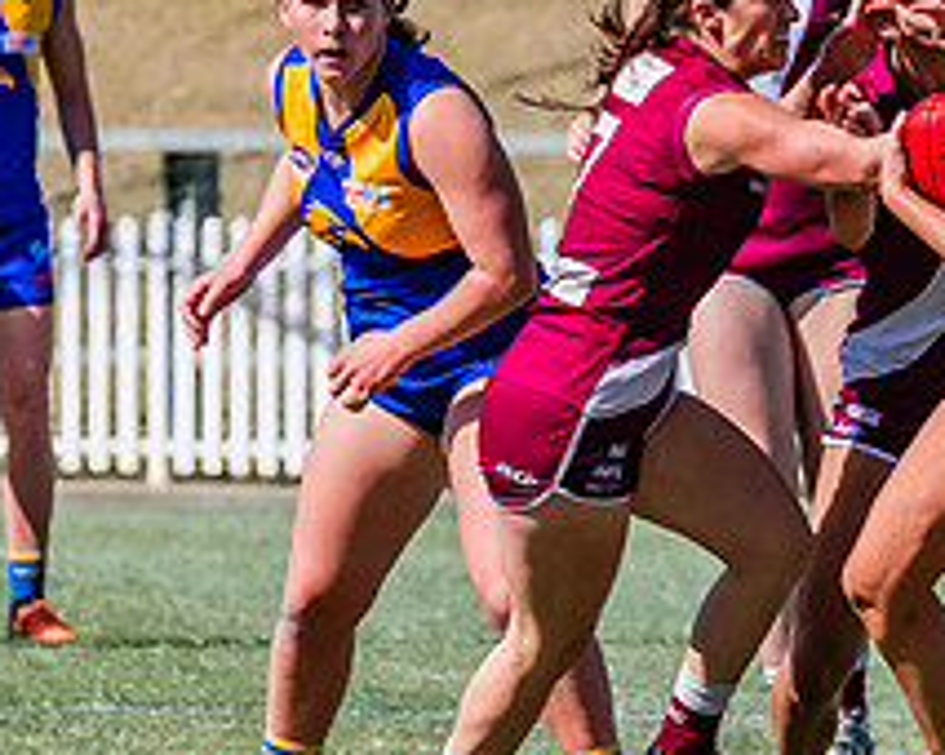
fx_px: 30206
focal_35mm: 1081
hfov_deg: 1.8
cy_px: 392
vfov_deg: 1.4
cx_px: 928
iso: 800
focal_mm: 310
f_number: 11
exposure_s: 1/1600
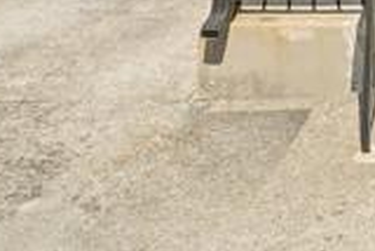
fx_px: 734
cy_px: -222
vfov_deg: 16.0
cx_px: 530
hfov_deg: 23.9
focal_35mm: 70
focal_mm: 17.6
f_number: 8
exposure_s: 1/640
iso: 500
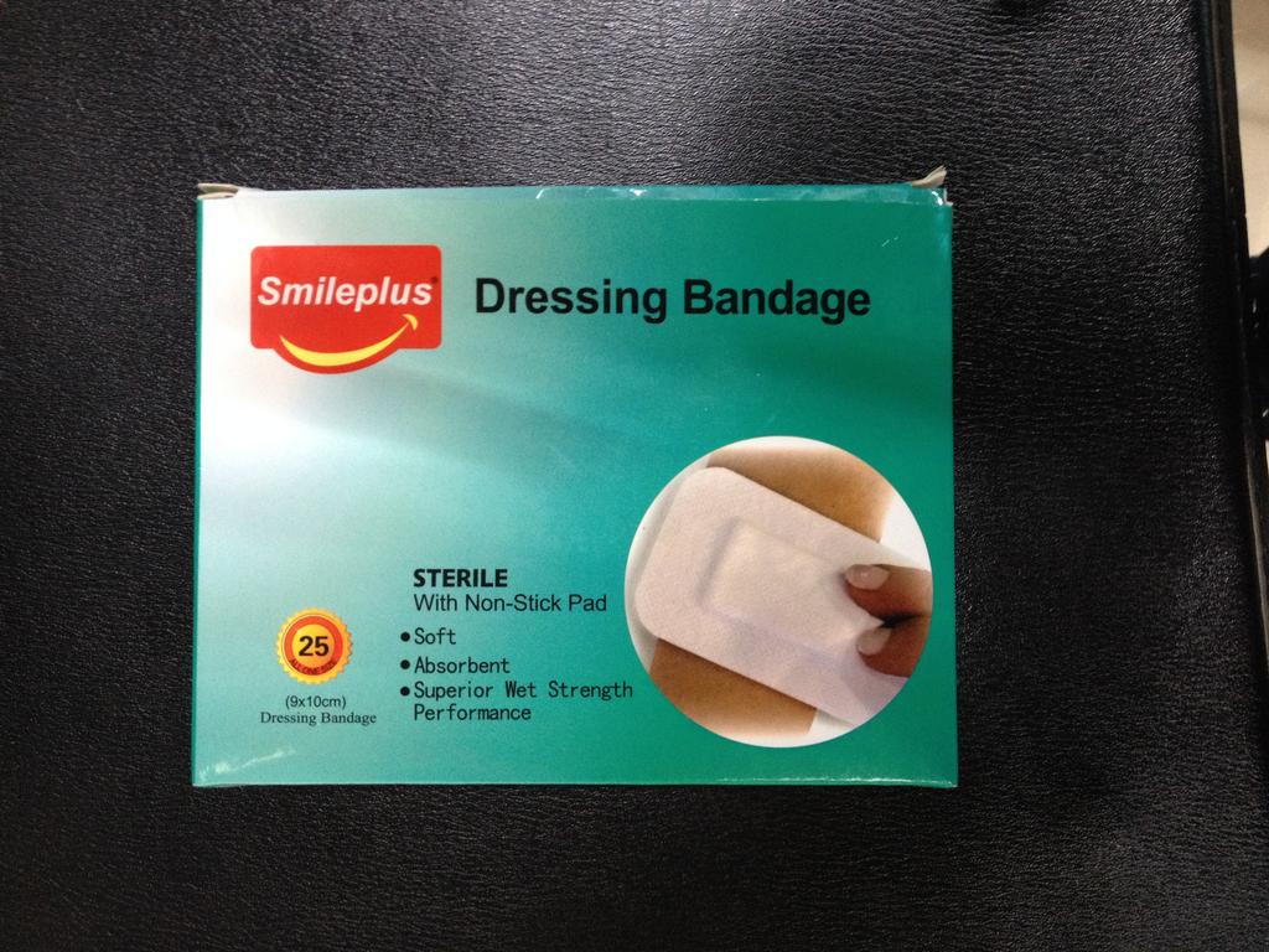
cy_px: 476
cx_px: 634
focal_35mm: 35
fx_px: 1283
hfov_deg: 52.6
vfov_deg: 40.7
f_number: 2.4
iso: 250
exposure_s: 1/20
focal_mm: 4.28
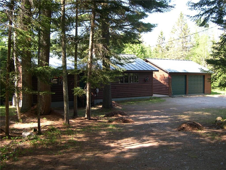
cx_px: 113
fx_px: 248
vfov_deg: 37.7
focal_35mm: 38
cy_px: 85
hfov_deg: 49.0
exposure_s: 1/123
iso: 100
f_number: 2.8
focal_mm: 8
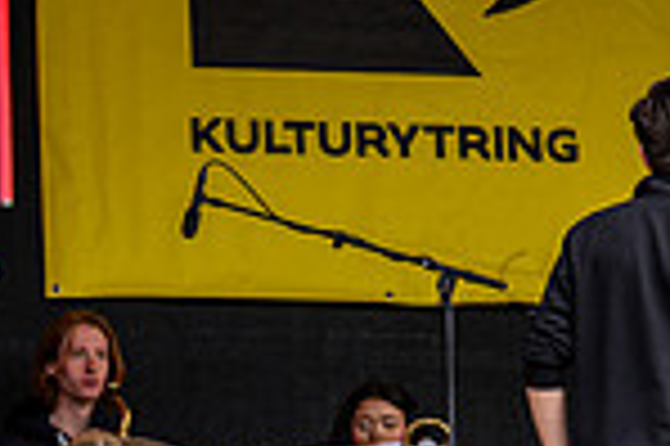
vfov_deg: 5.0
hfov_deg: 7.5
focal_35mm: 273
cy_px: 363
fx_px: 5075
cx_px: -22
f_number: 2.8
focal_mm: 70
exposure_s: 1/500
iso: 100
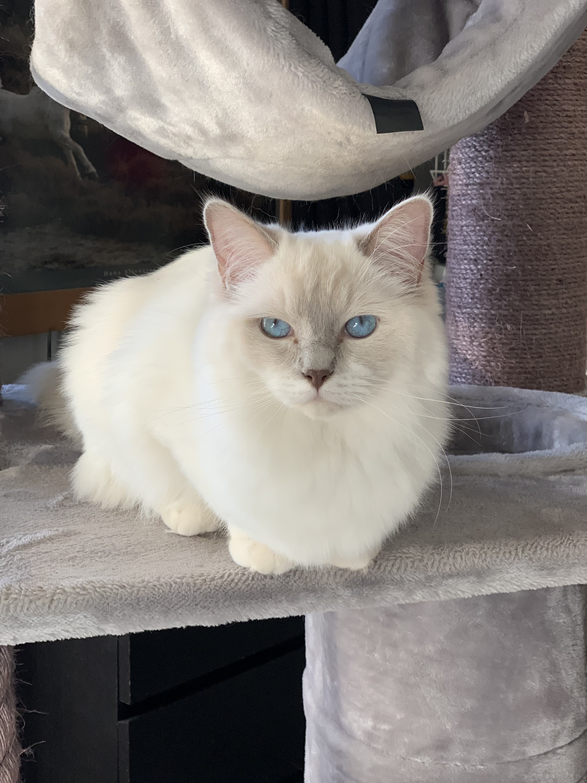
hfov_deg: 28.0
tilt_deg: -9.0
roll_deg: +0.1
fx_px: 1176
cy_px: 392
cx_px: 294
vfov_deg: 36.8
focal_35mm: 52
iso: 80
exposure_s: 1/122
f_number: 2.4
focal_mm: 6
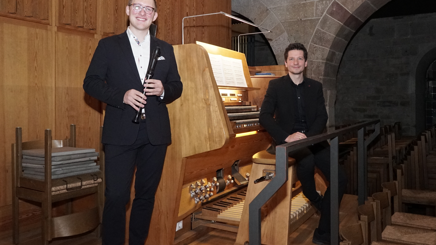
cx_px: 220
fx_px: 358
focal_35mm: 31
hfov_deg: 62.6
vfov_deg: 37.7
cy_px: 102
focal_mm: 29
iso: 12800
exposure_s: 1/100
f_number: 13
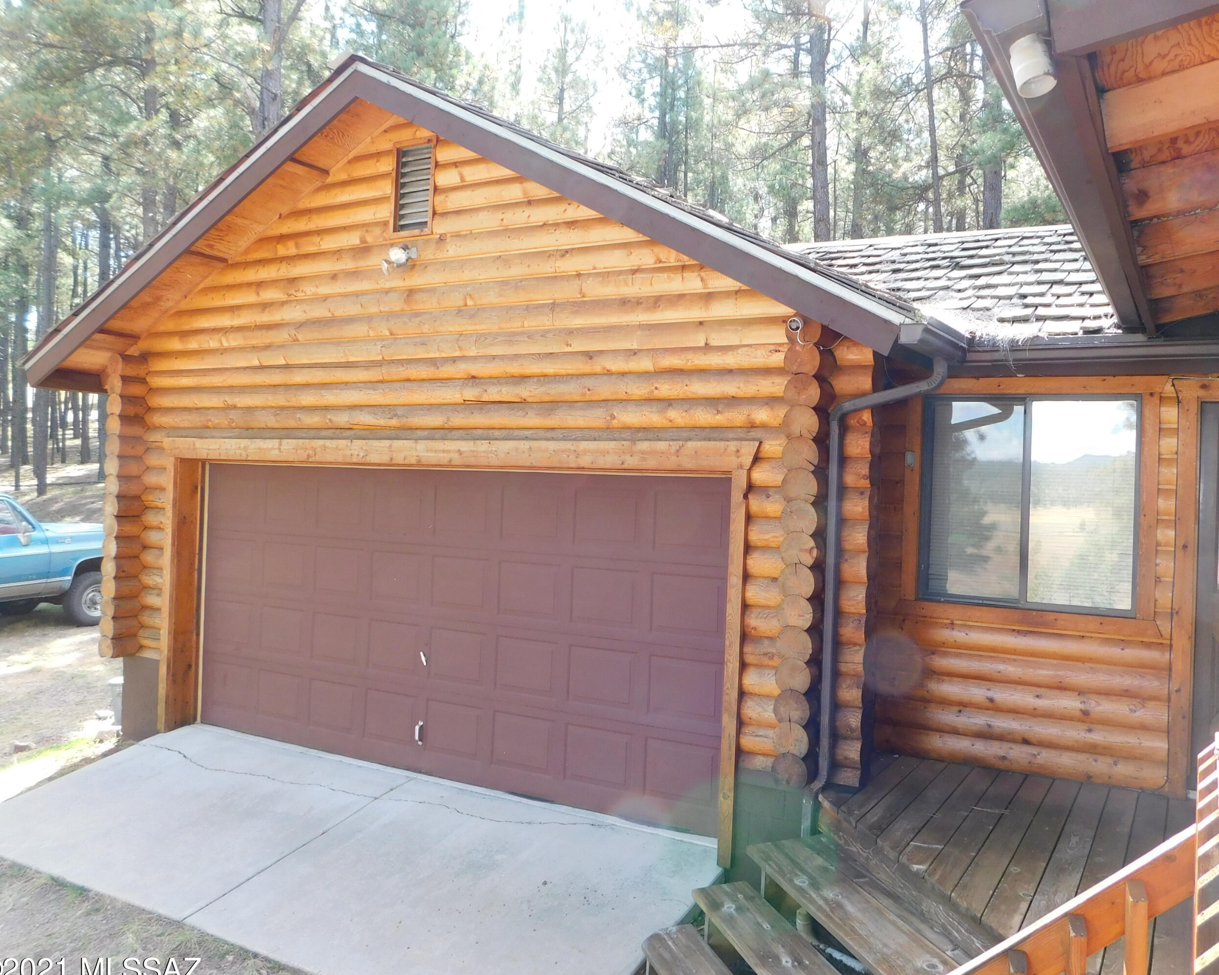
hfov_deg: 63.7
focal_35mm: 27
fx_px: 974
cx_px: 710
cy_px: 470
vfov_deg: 53.2
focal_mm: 4
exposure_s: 1/100
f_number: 3
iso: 125
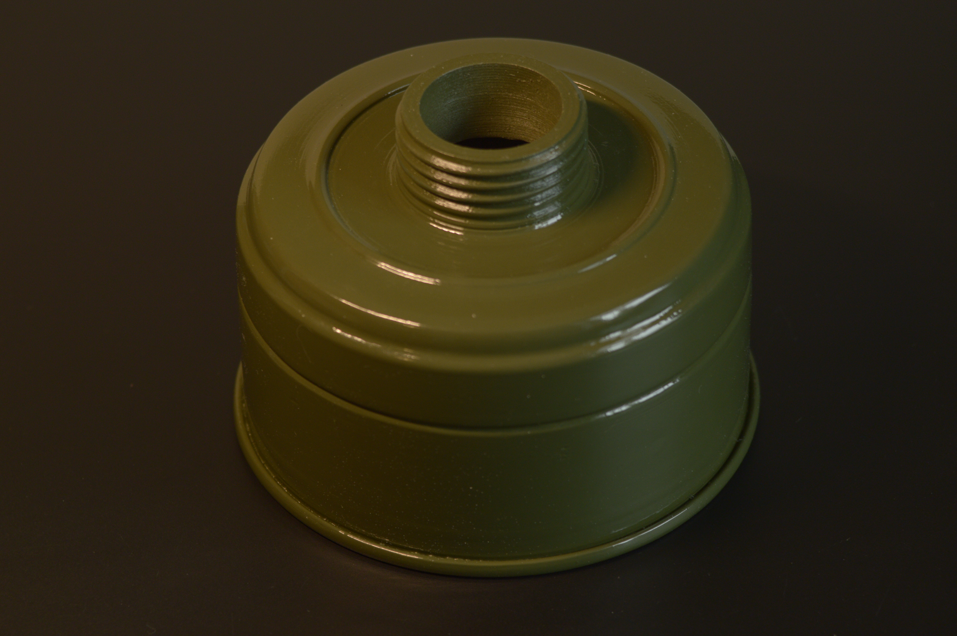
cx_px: 478
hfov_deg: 13.1
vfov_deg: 8.7
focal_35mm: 158
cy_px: 318
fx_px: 4183
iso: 400
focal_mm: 105
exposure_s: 1/40
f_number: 6.3
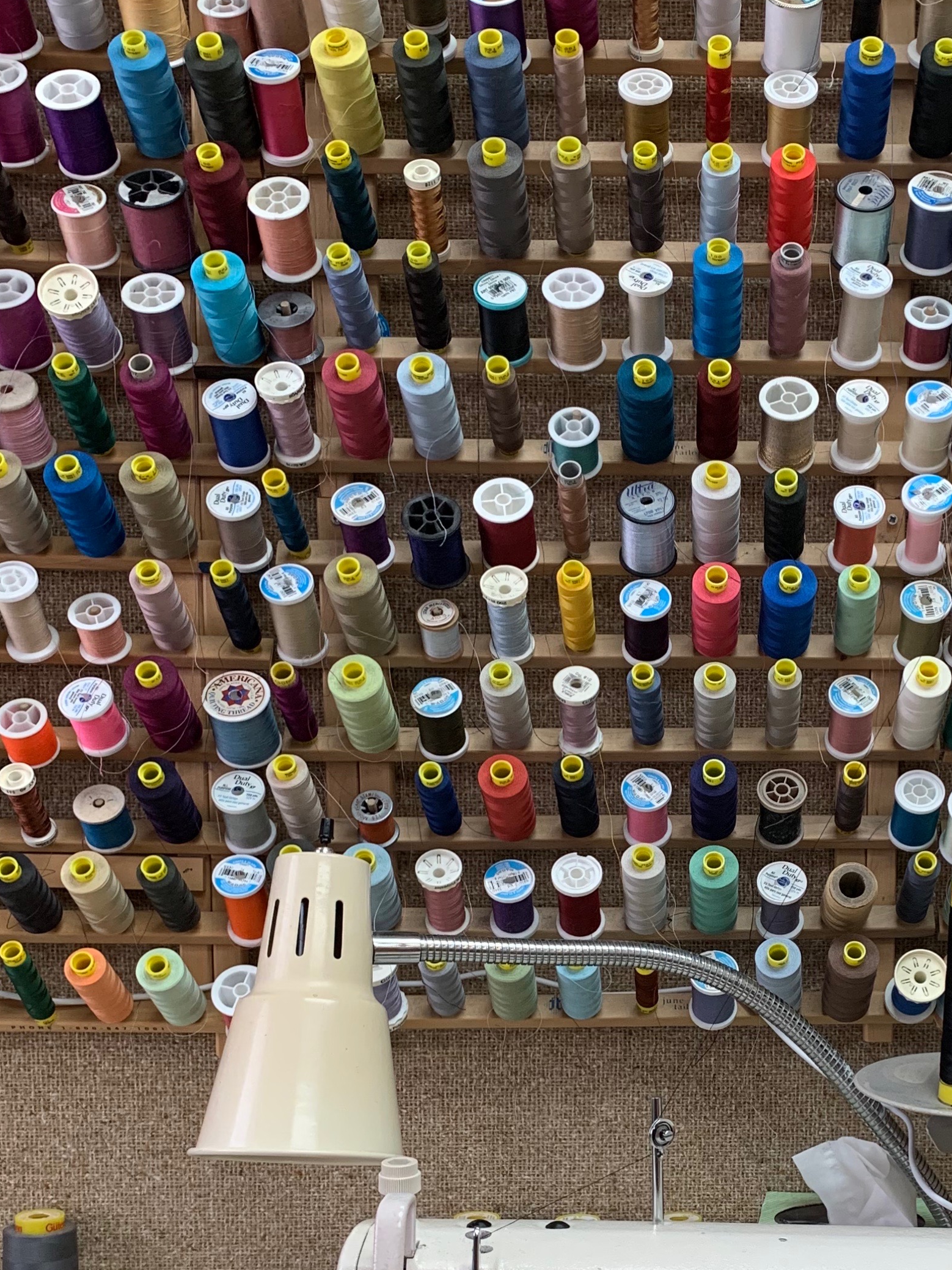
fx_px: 1833
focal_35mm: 50
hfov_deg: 28.7
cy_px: 924
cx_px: 716
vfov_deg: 37.4
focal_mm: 4.25
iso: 80
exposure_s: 1/120
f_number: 1.8
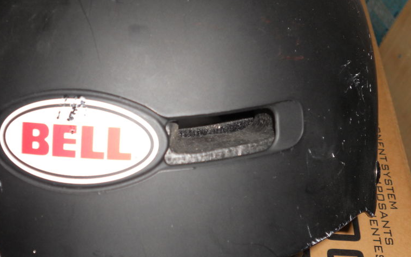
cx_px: 151
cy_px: 113
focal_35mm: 53
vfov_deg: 24.4
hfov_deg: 37.9
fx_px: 594
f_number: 3.9
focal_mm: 6.9
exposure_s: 1/30
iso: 80
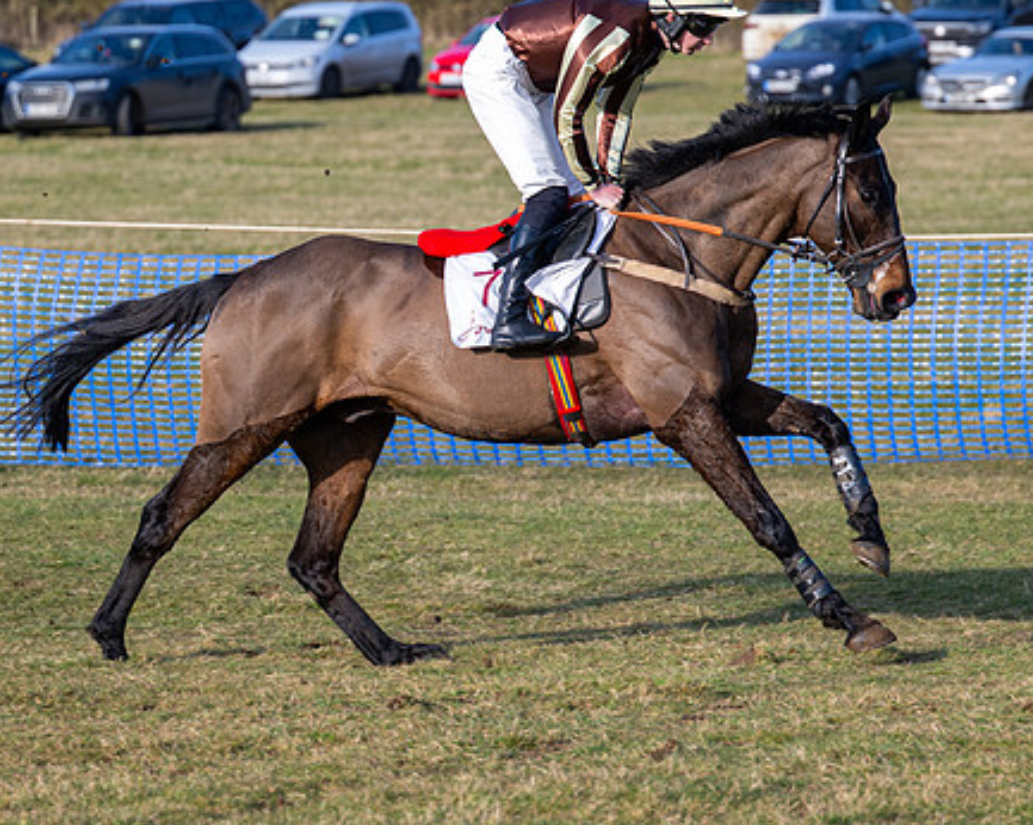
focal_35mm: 216
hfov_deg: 8.9
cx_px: 454
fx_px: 6601
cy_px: 411
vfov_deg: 7.2
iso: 125
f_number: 2.8
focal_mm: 97
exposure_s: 1/1250
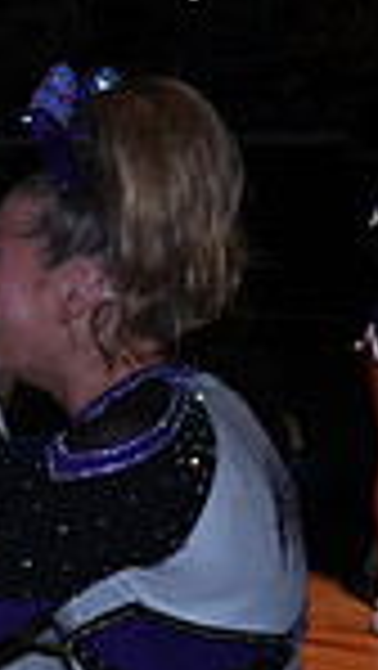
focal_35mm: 98
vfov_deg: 21.7
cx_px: -752
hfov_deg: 9.6
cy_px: 434
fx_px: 1743
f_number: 5.6
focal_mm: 24
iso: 1600
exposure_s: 1/250
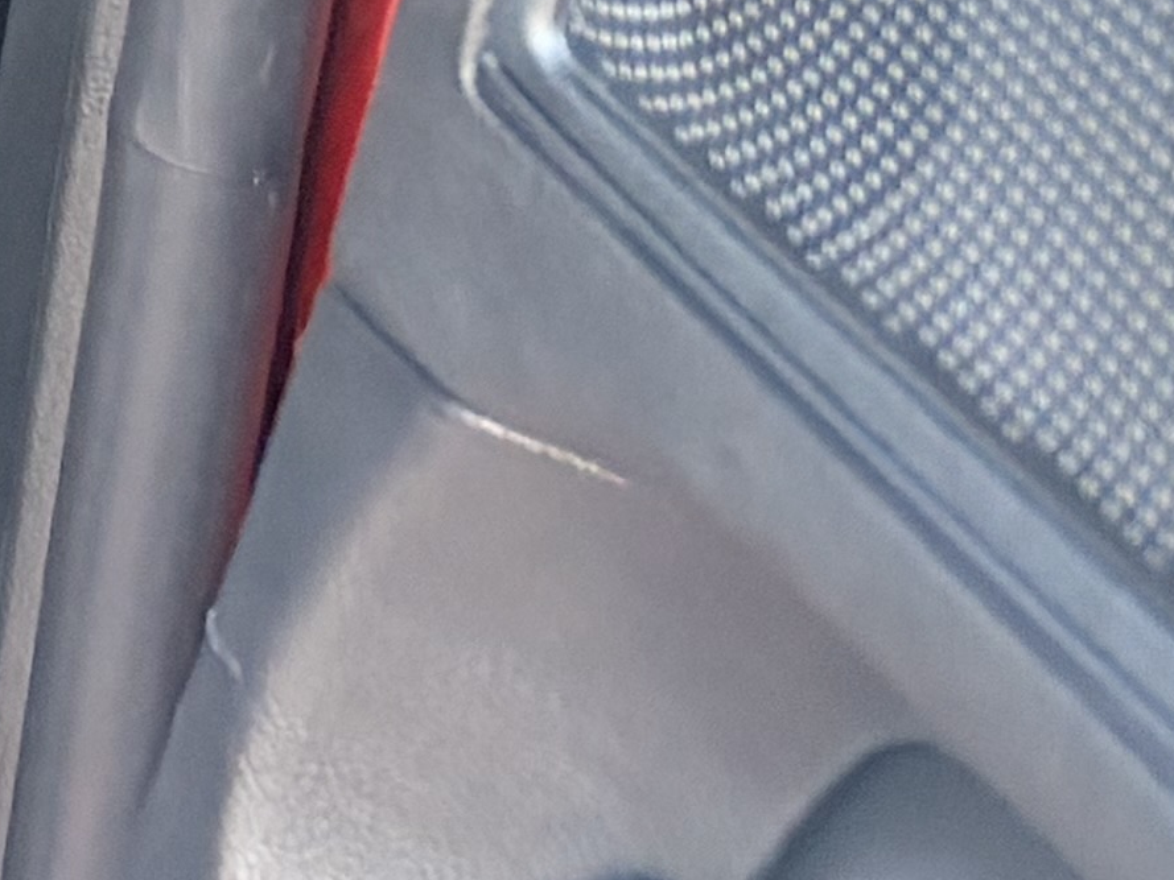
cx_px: -2307
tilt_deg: -30.6
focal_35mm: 167
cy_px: -664
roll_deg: +3.3
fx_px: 5665
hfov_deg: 9.4
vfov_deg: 8.6
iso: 320
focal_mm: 5.96
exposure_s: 1/60
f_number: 1.6
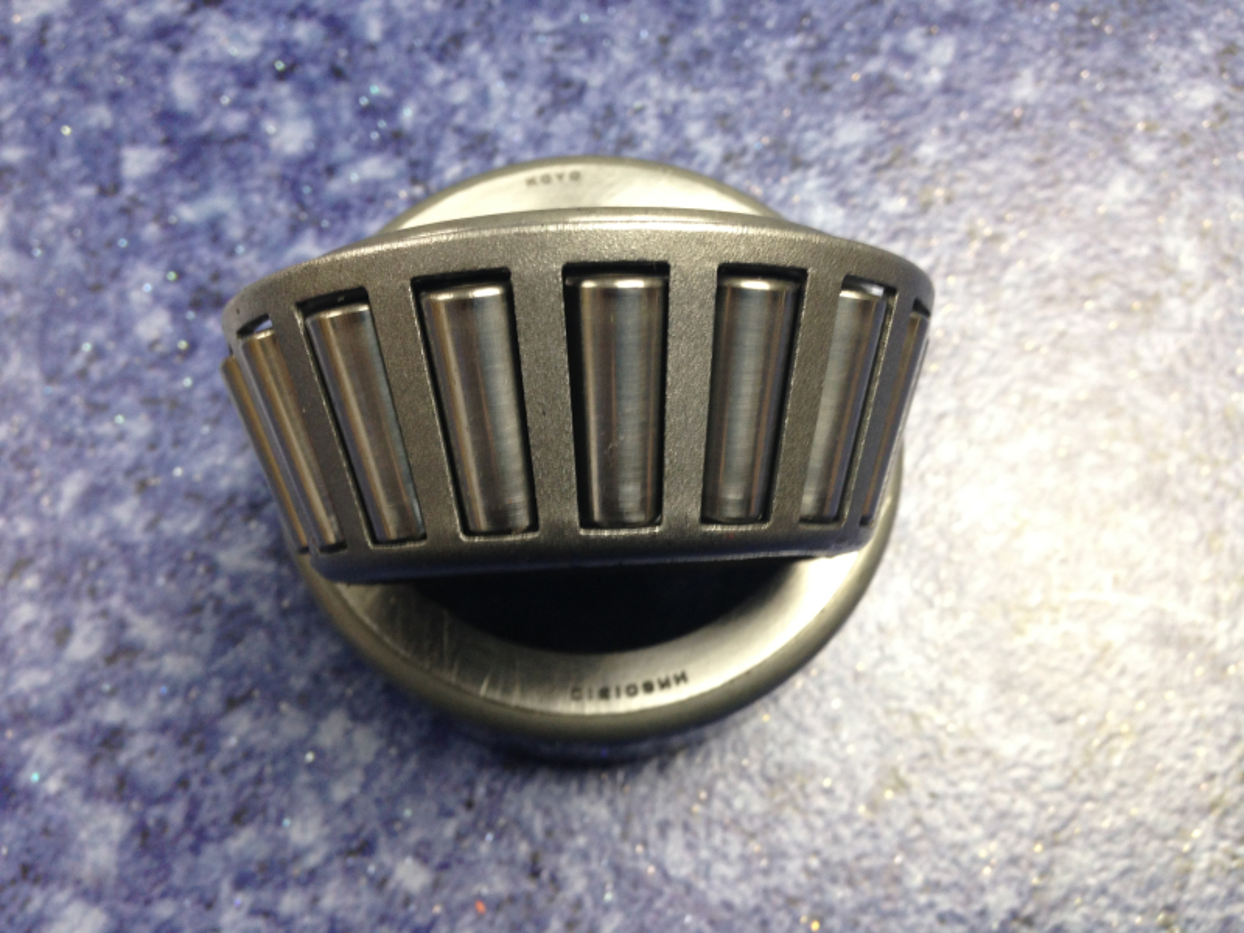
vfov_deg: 42.9
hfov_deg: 55.4
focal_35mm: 33
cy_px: 466
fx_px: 1186
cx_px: 622
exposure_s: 1/20
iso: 100
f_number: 2.4
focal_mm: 4.12
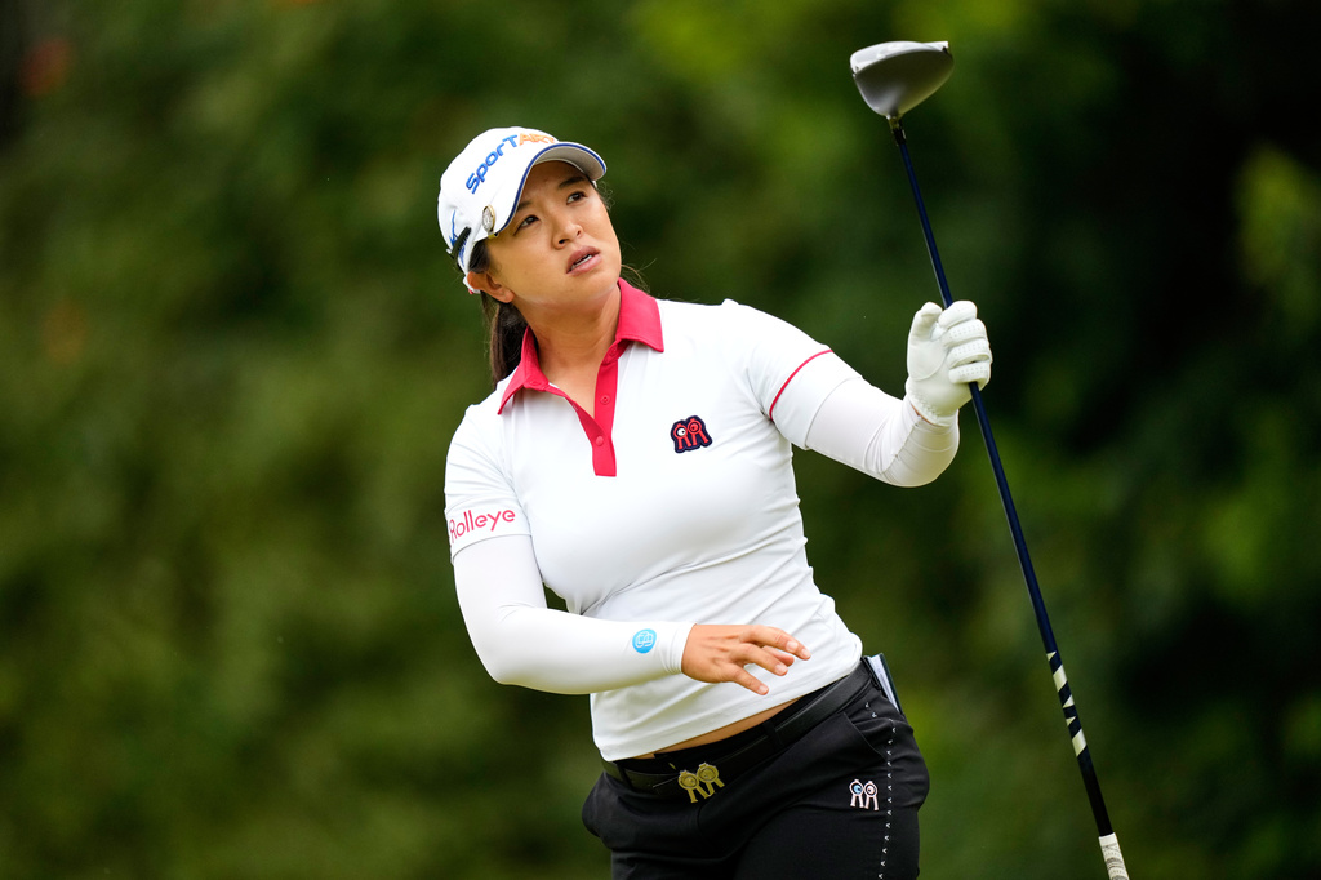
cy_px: 440
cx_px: 660
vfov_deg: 3.4
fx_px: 14672
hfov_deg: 5.2
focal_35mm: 400
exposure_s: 1/4000
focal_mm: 400
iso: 1250
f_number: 2.8
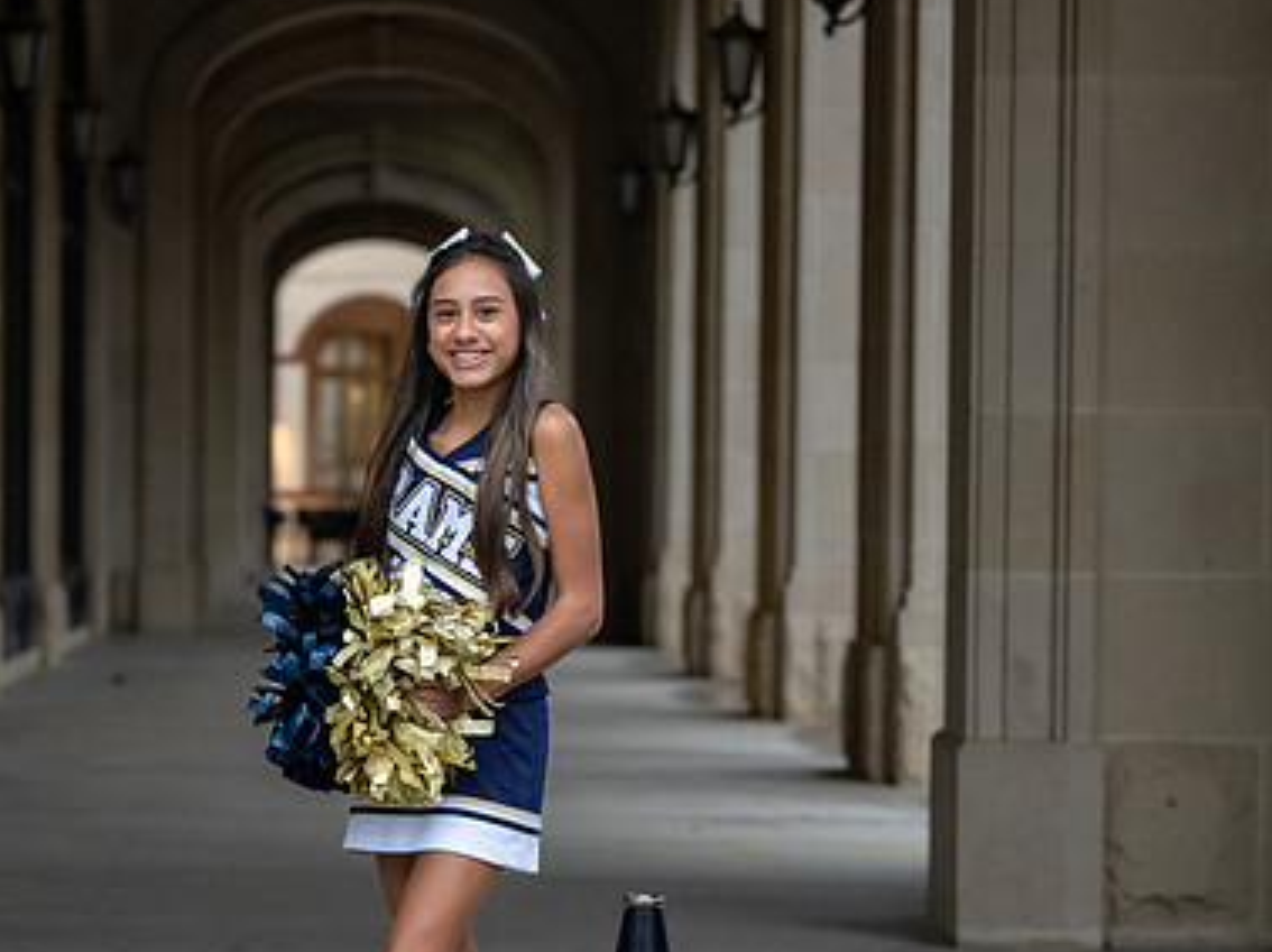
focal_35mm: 114
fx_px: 4186
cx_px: 458
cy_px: 632
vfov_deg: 13.0
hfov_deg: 17.2
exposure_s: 1/250
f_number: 2.8
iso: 3200
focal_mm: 70
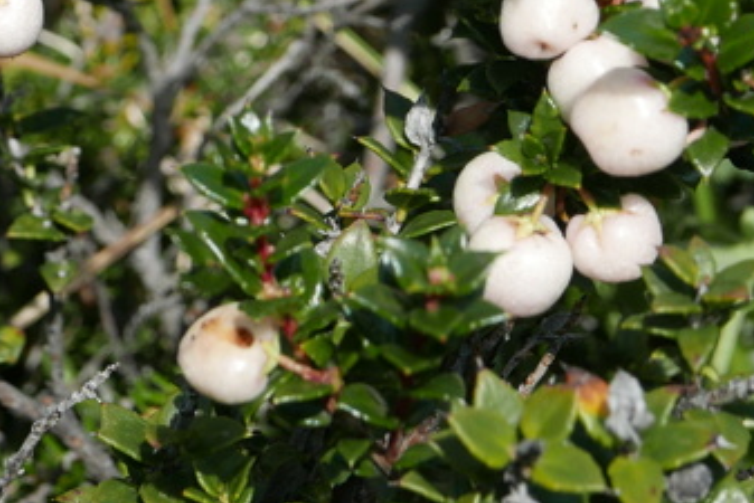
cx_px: 8
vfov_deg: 5.3
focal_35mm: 256
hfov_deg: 8.0
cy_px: -170
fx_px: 5364
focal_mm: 32.6
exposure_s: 1/500
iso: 200
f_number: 5.6
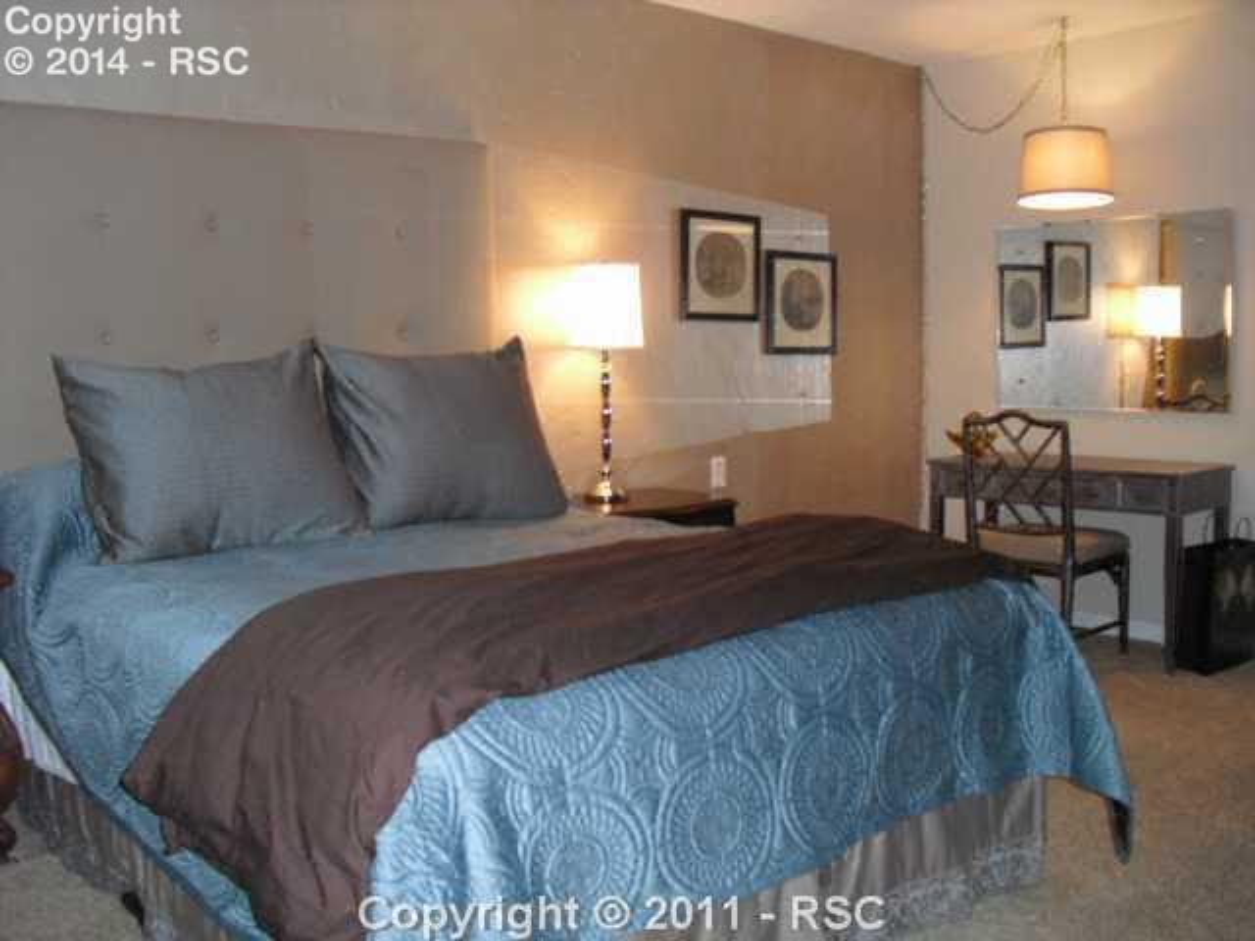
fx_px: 1305
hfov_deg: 51.4
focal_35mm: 36
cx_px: 628
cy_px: 470
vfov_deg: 39.7
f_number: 3.1
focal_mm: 6.3
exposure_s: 1/60
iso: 400
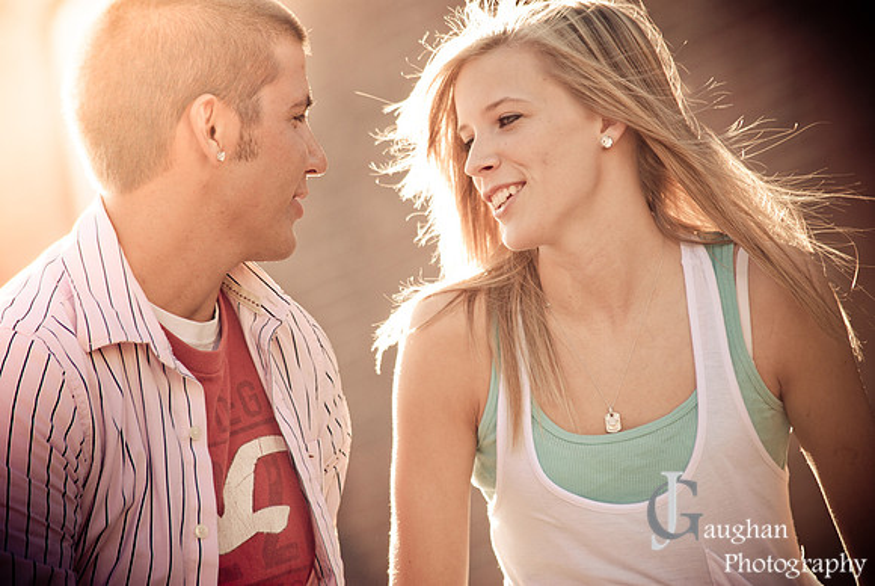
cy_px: 293
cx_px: 438
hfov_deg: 6.9
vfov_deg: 4.6
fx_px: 7299
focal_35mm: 300
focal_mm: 200
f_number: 4
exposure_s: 1/320
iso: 200
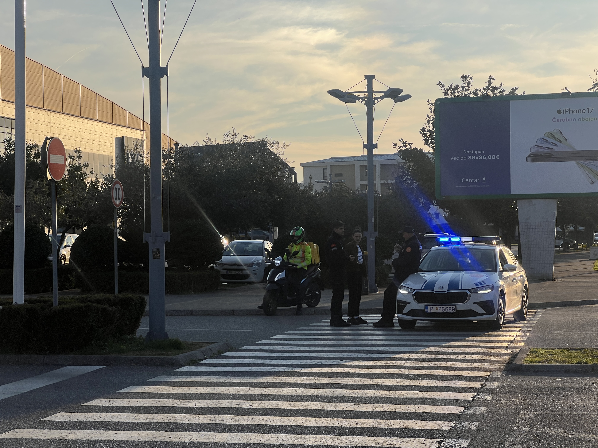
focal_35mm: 77
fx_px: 1330
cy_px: 224
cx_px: 299
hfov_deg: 25.3
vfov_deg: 19.1
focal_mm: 9
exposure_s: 1/1004
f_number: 2.8
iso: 32
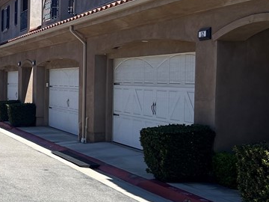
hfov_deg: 23.3
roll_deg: -0.6
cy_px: 97
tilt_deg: -2.6
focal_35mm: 74
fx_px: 575
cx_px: -81
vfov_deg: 19.9
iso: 50
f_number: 1.5
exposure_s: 1/3968
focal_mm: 5.7
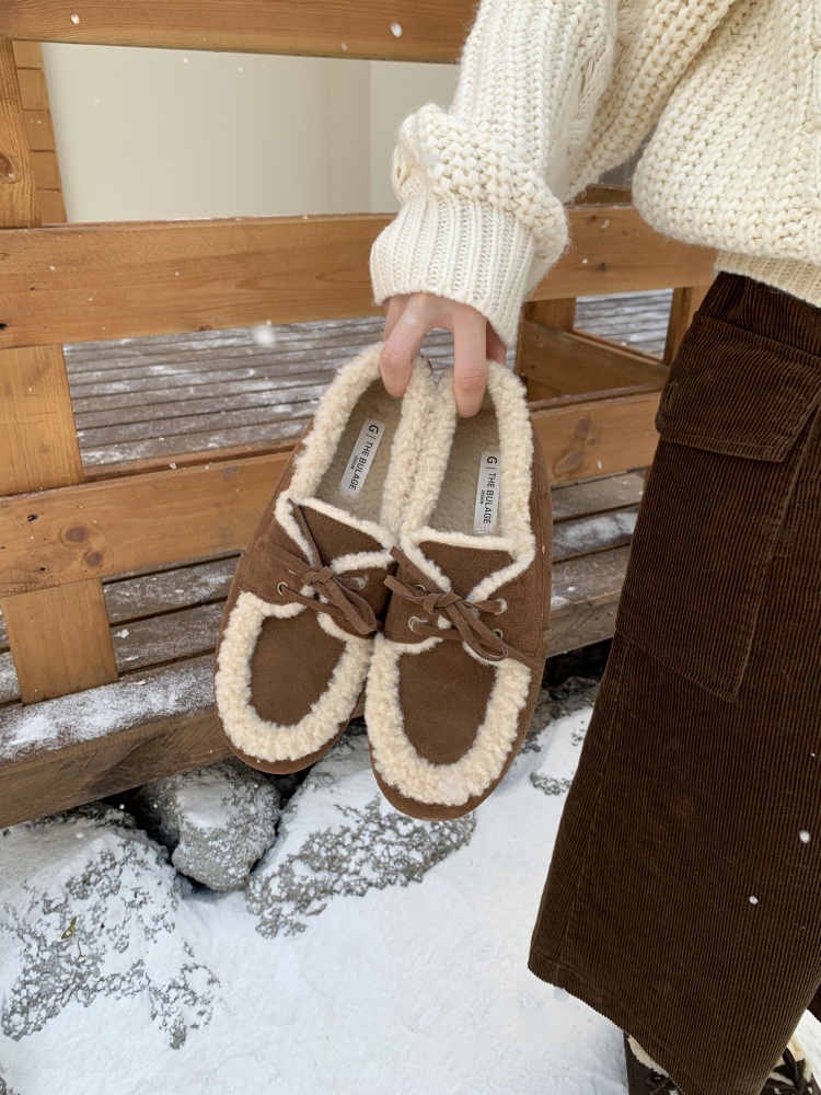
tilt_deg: -27.1
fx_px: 822
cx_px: 410
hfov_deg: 53.1
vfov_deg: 67.3
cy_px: 548
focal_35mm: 26
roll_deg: -1.0
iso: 25
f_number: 1.8
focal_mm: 4.25
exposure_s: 1/263
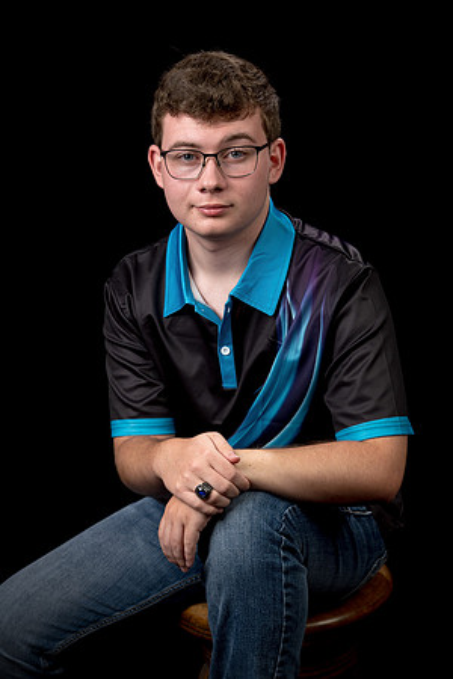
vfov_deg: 39.6
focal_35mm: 50
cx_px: 226
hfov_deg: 27.0
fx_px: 944
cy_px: 340
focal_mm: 50
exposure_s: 1/160
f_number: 5
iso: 100
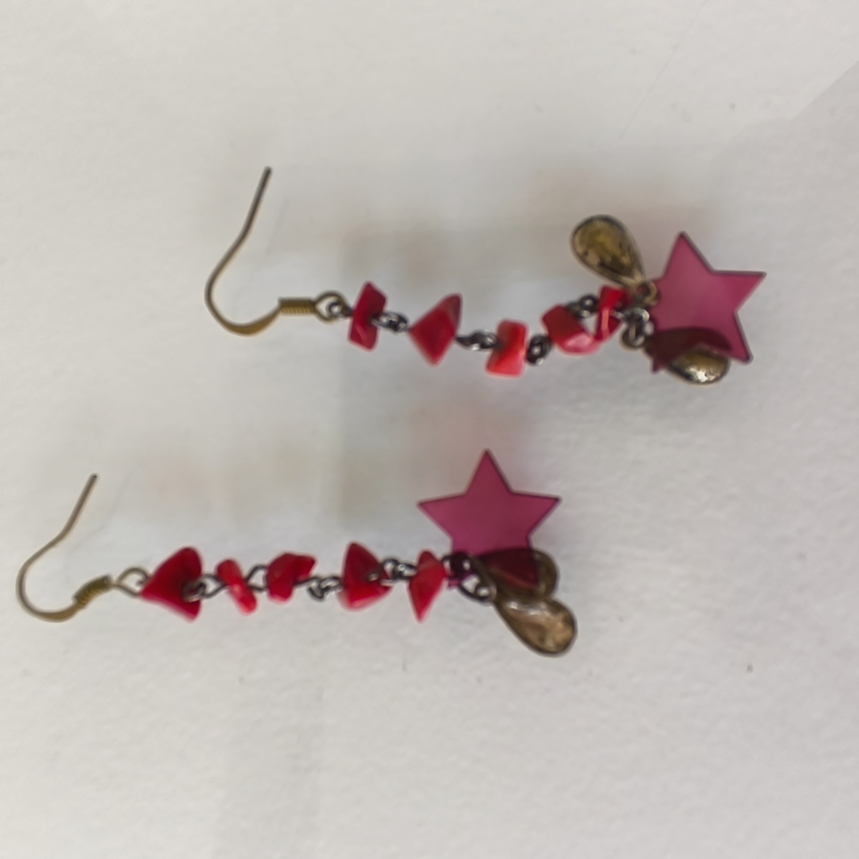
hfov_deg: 57.2
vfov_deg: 57.3
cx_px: 386
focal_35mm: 28
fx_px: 786
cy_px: 435
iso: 50
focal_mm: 1.65
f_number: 2.2
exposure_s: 1/30
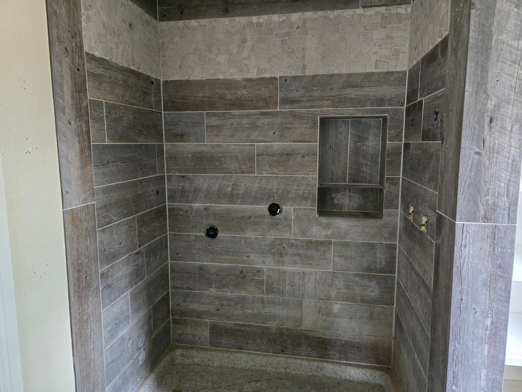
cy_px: 196
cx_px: 261
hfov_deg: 73.9
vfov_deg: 58.9
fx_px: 347
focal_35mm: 23
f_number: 1.8
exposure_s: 1/60
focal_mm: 5.4
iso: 1600
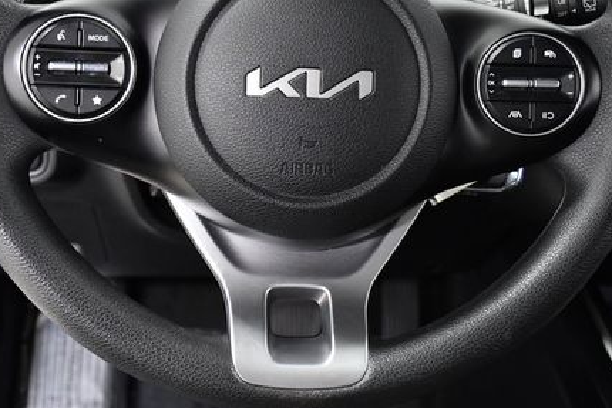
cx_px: 299
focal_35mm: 58
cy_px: 143
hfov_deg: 34.5
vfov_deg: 23.3
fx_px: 986
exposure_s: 1/100
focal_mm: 26
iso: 2500
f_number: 3.8
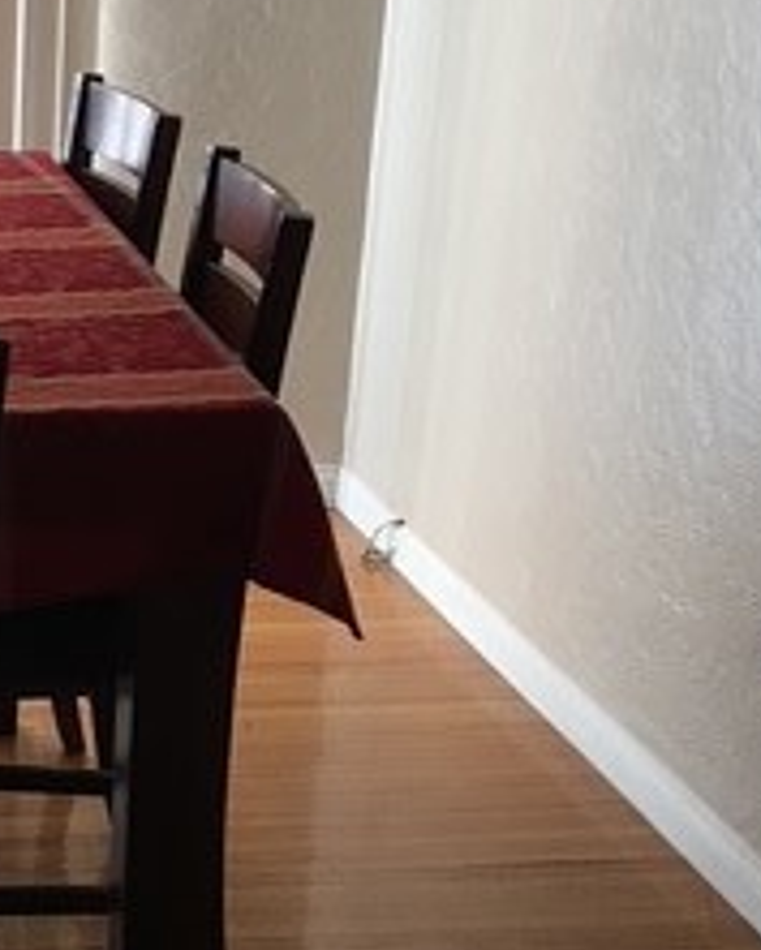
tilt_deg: -22.2
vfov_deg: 23.0
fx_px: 2307
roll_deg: +0.6
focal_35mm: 82
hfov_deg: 17.6
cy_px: 757
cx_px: -206
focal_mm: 4.15
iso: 25
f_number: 2.2
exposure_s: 1/15
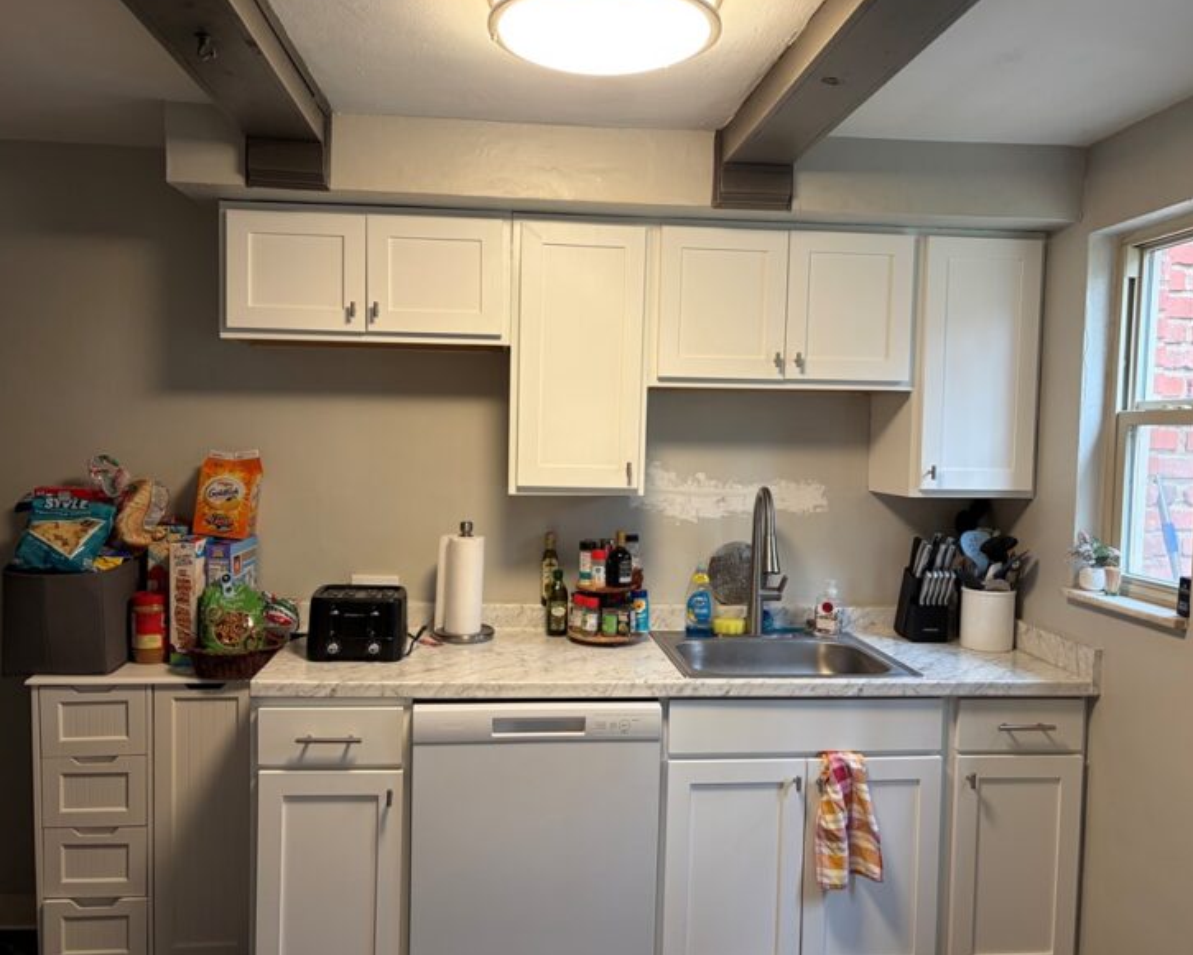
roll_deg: -1.0
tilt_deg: -2.2
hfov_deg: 62.2
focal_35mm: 28
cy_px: 479
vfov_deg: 51.5
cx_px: 592
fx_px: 989
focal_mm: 5.96
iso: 80
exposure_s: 1/60
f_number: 1.6
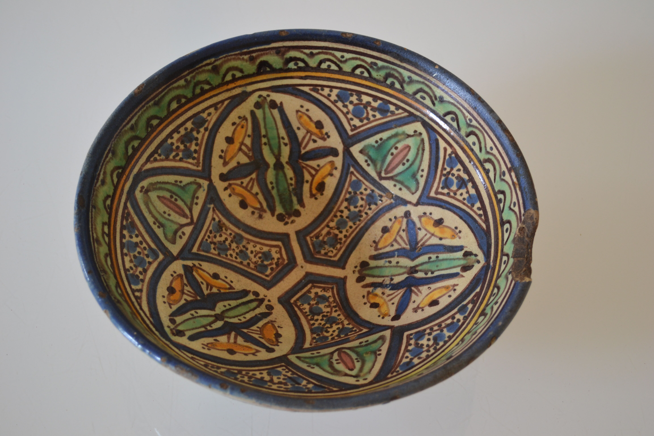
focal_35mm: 54
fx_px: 981
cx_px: 327
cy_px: 218
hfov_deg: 36.9
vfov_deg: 25.1
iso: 400
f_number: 5
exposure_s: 1/30
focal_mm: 36
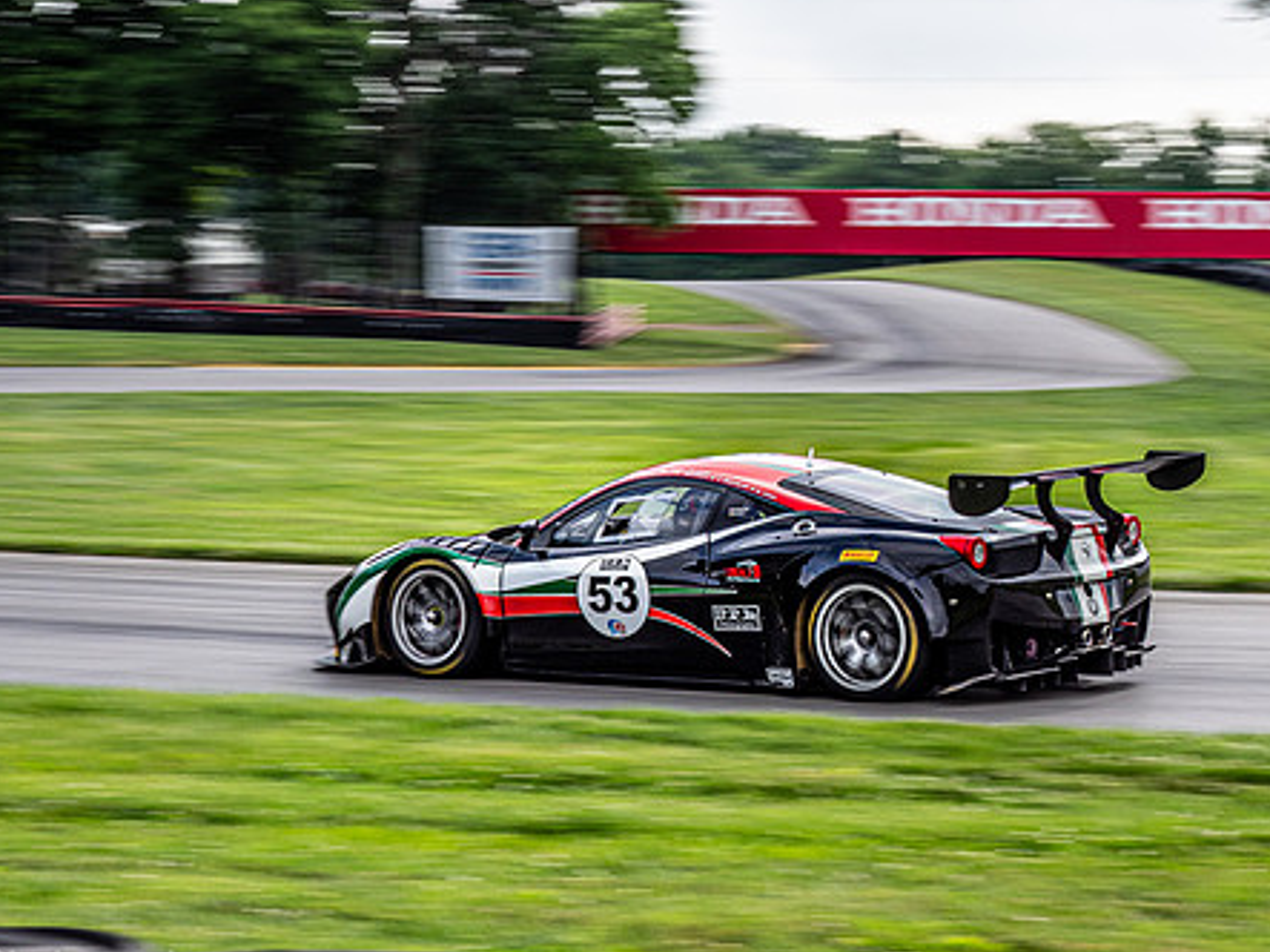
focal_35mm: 123
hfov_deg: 16.0
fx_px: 4511
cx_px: 634
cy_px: 420
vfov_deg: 12.0
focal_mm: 47
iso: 200
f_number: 10
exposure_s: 1/125
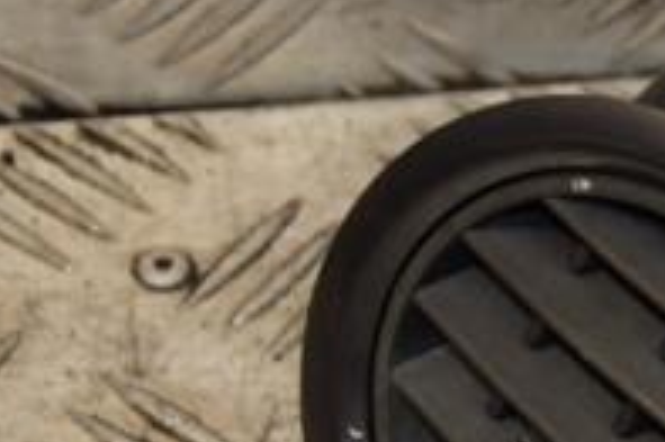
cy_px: 334
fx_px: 5223
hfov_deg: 7.2
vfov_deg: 4.8
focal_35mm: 283
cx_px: 922
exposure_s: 1/200
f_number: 5.3
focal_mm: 62
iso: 800
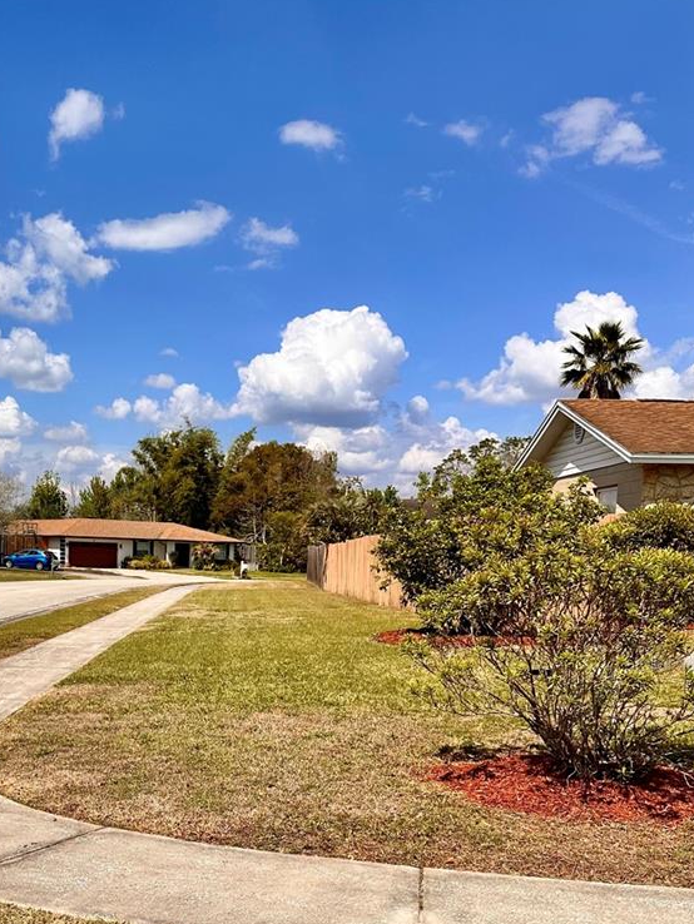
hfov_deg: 35.8
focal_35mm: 39
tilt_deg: -5.5
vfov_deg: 46.6
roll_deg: -1.6
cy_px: 662
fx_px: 1042
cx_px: 149
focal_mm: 6.86
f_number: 1.78
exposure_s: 1/6623
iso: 80
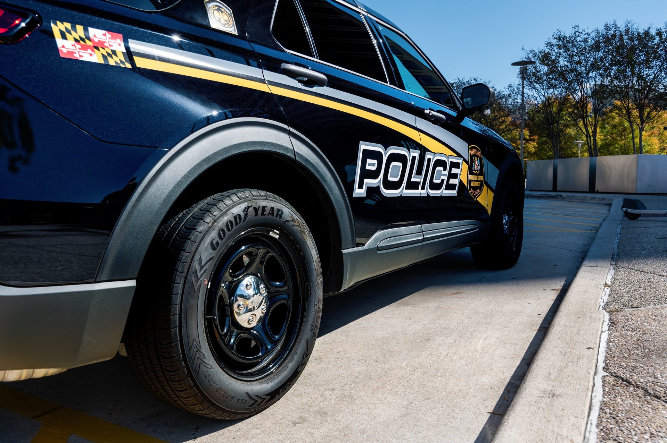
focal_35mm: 29
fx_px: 537
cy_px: 222
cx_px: 334
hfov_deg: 63.7
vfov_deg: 44.9
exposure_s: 1/250
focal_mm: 29
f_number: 8
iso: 100
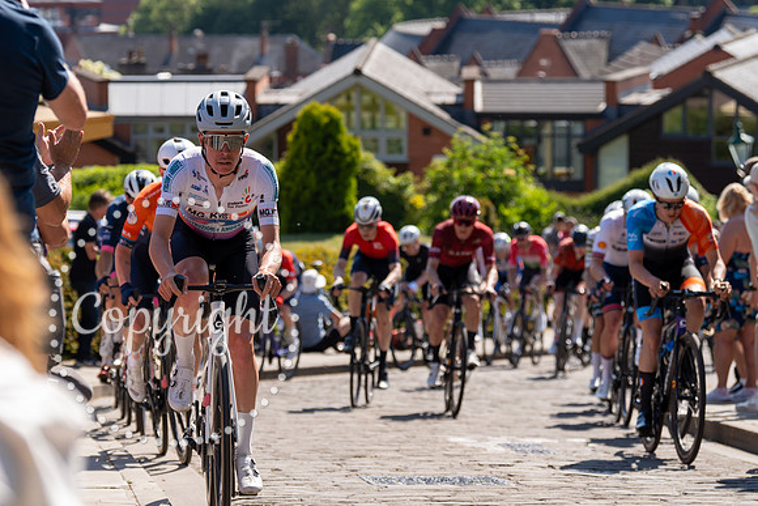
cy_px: 139
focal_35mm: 132
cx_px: 208
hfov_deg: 15.5
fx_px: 2781
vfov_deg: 10.4
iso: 100
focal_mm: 91
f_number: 3.5
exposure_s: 1/1000
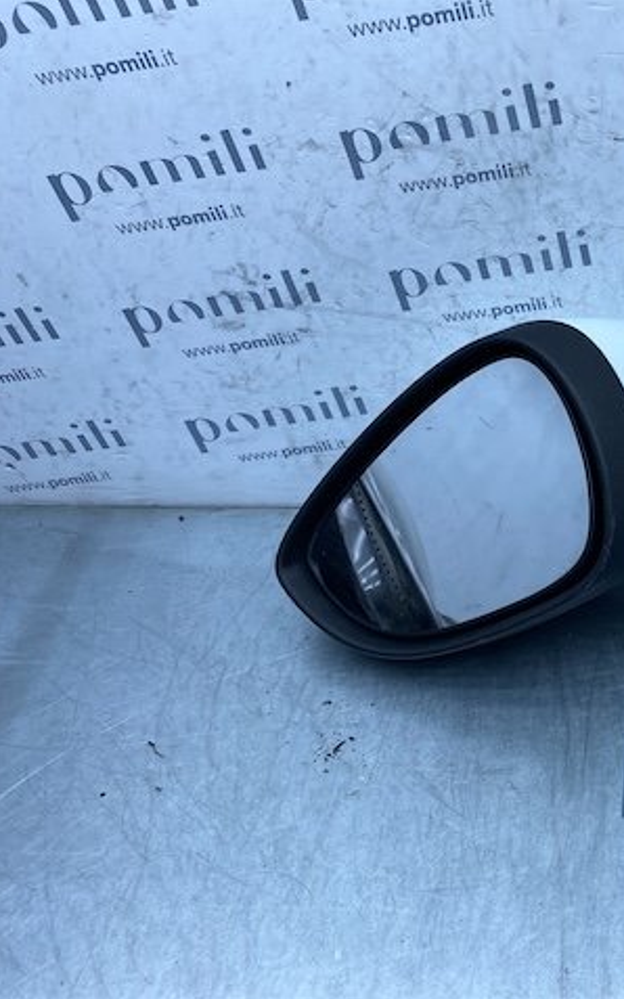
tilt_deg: -42.7
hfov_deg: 31.1
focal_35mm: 37
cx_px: 664
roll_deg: -3.6
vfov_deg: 52.8
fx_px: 1007
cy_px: 498
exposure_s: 1/942
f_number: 1.8
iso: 32
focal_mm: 4.25
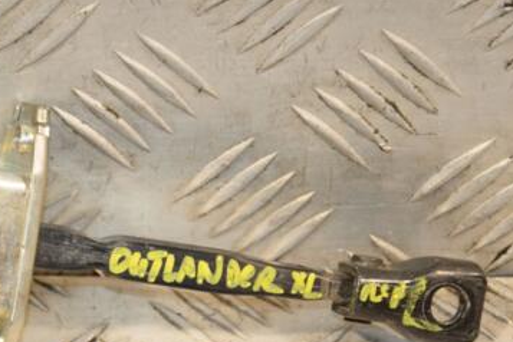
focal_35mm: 247
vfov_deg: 5.6
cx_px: 134
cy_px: 236
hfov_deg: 8.3
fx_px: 3519
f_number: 6.3
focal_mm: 98
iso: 800
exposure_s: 1/200
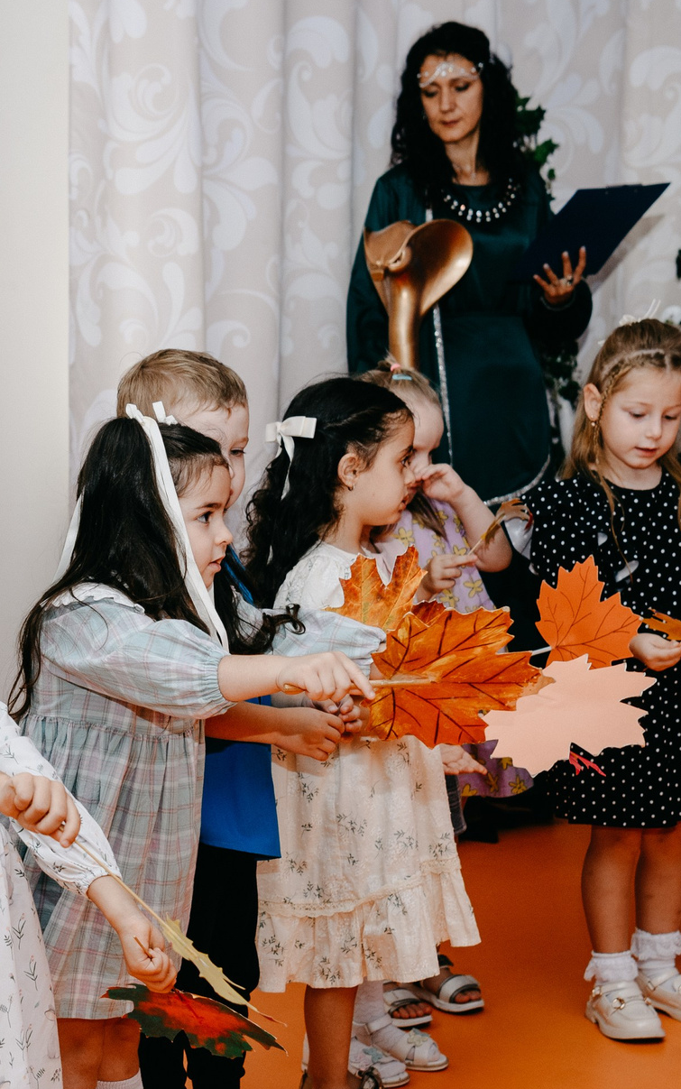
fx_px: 2285
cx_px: -96
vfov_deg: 26.6
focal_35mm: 77
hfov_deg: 16.4
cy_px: 736
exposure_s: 1/160
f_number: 4
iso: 250
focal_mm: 34
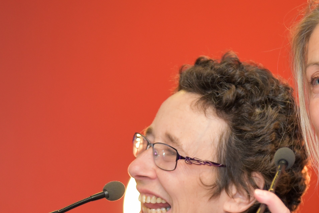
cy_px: 217
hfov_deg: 9.9
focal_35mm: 208
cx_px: 229
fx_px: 1844
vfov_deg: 6.6
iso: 900
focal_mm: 78
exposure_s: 1/60
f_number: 4
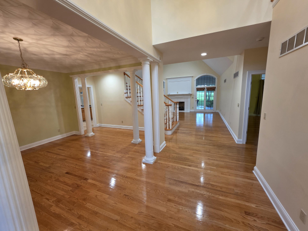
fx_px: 116
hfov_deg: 106.2
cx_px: 154
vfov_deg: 89.9
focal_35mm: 13
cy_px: 116
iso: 160
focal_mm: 2.2
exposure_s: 1/60
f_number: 1.9
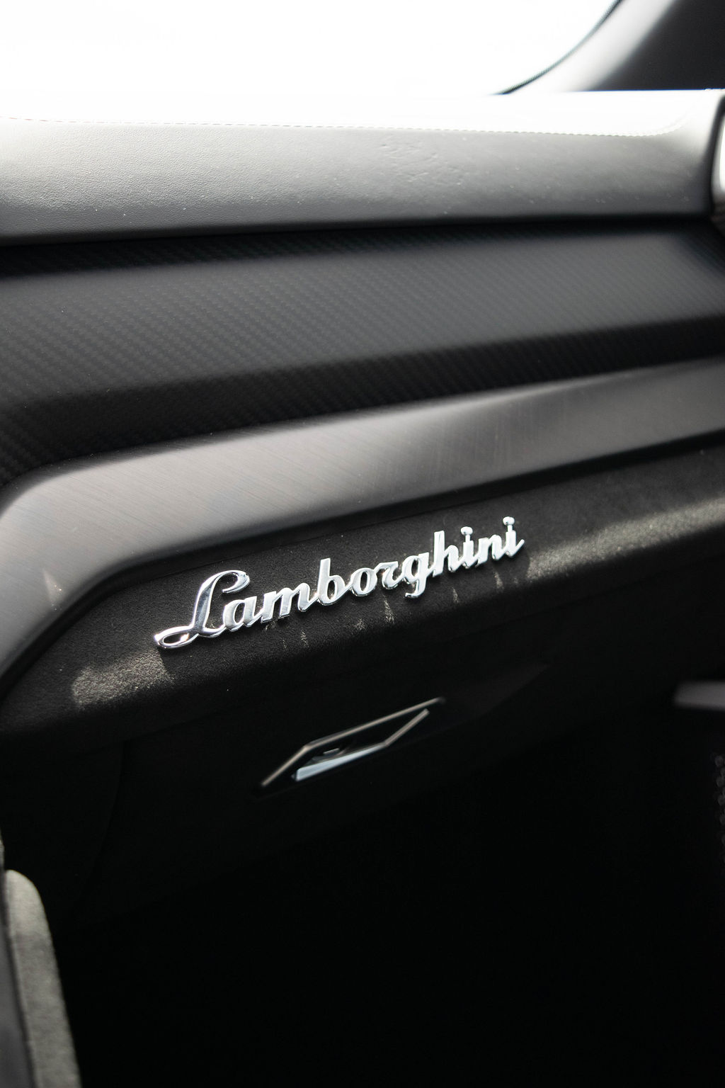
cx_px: 362
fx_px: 1223
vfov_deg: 47.9
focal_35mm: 40
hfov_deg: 33.0
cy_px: 544
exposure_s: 1/640
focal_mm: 27
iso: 800
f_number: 4
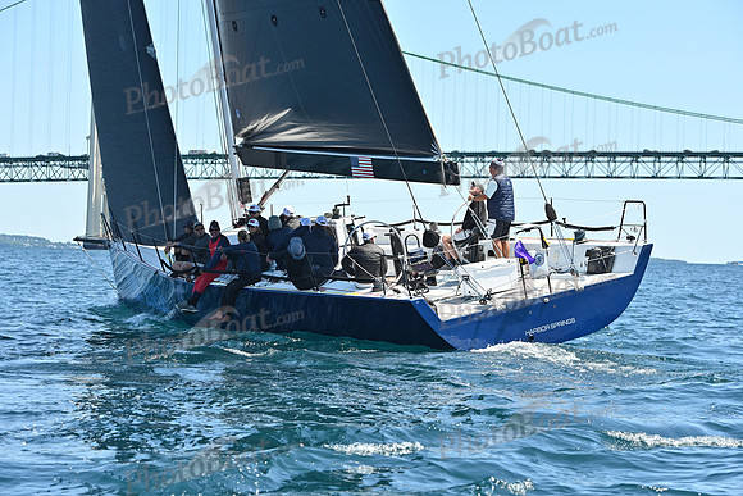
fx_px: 2023
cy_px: 248
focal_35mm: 98
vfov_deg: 14.0
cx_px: 372
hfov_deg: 20.8
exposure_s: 1/1000
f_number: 6.3
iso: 320
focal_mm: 98
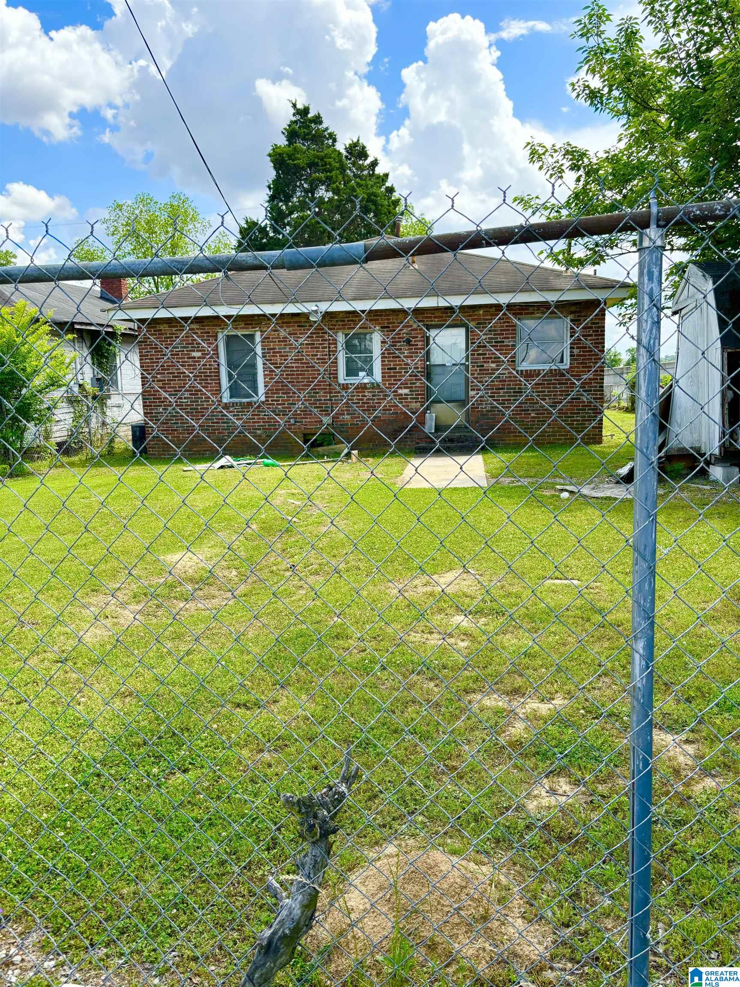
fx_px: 741
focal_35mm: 26
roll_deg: +1.0
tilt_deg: -9.1
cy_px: 494
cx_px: 370
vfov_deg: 67.3
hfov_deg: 53.1
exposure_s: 1/1311
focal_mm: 5.96
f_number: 1.6
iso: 50
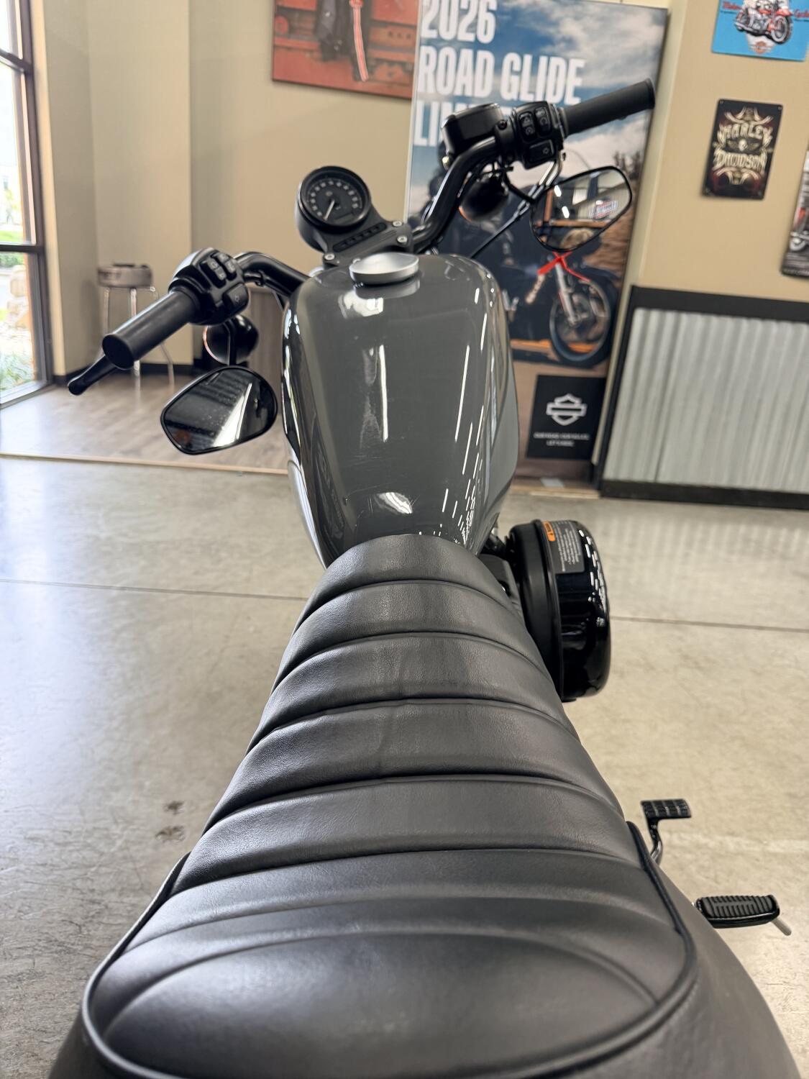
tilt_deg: -21.7
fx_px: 748
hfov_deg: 56.8
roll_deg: -4.9
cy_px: 540
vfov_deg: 71.6
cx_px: 404
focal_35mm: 24
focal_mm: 6.76
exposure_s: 1/120
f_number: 1.78
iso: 320
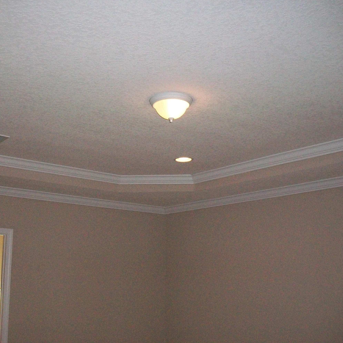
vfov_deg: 43.9
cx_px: 139
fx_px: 426
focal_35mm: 38
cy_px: 171
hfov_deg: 43.7
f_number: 2.9
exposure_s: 1/500
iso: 400
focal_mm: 5.7
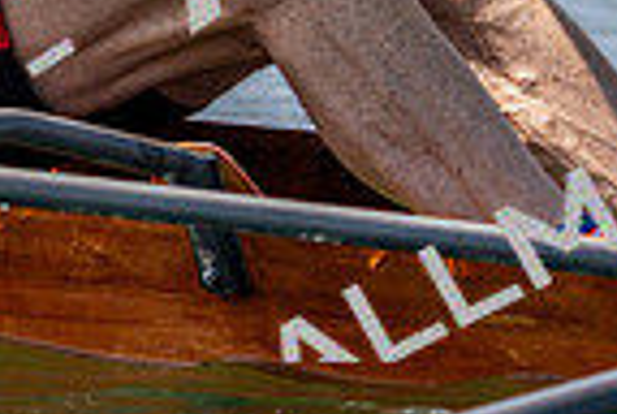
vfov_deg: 1.6
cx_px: -203
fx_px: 15028
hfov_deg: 2.3
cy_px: -377
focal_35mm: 875
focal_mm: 216
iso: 250
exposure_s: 1/2000
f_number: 5.6
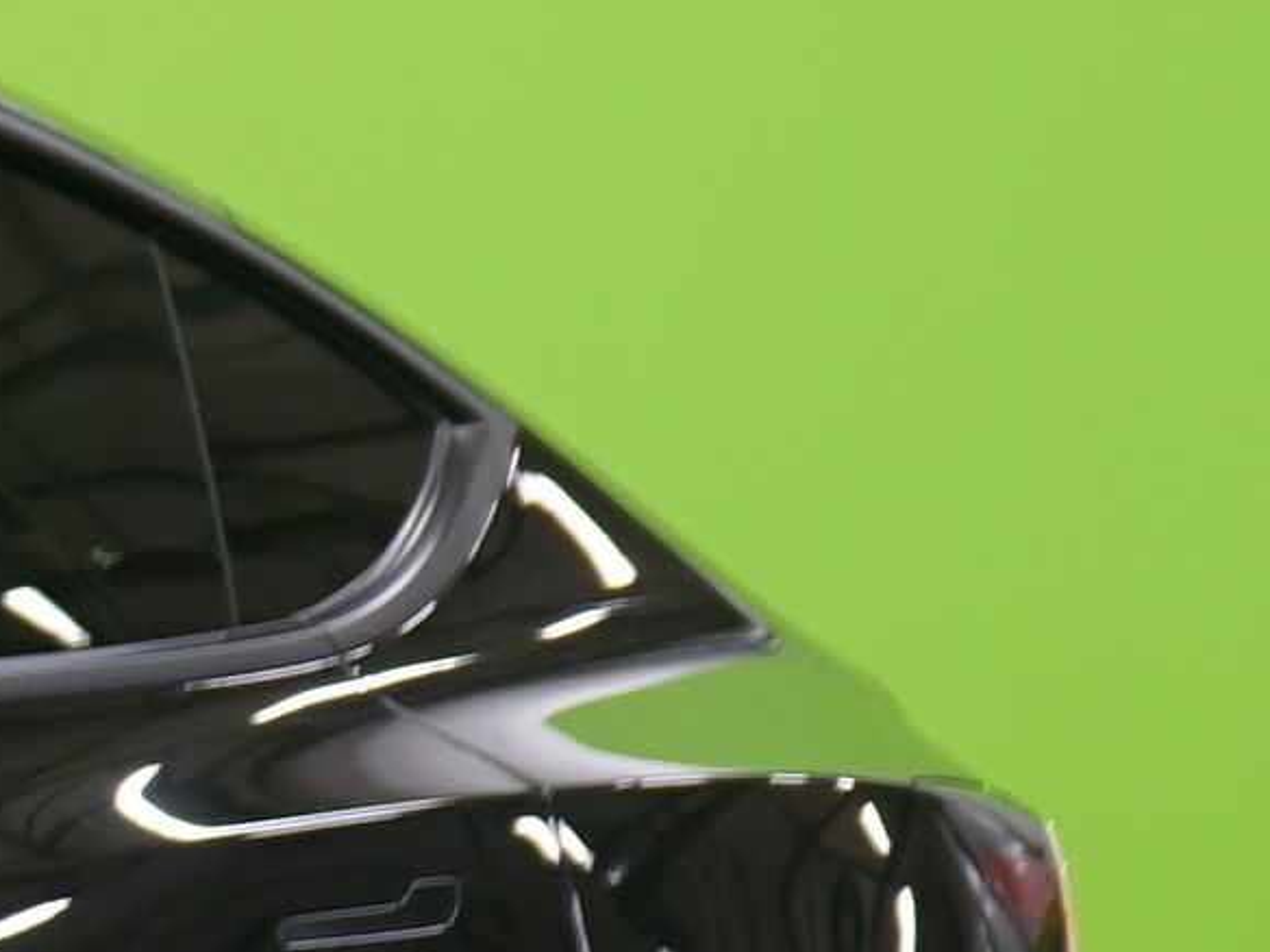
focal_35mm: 337
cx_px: -2416
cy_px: 848
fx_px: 12364
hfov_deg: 5.5
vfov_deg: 4.4
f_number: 5
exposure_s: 1/8
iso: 400
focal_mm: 52
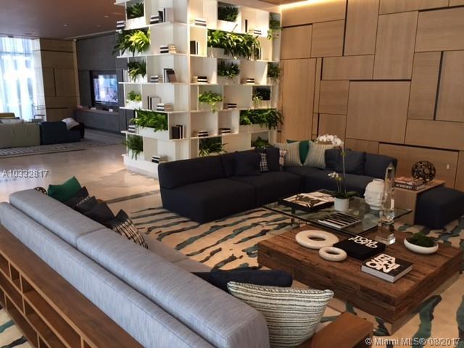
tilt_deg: -12.4
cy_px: 174
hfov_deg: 61.7
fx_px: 389
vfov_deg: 48.2
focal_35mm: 29
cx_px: 232
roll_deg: -1.2
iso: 100
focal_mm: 4.15
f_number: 2.2
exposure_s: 1/30
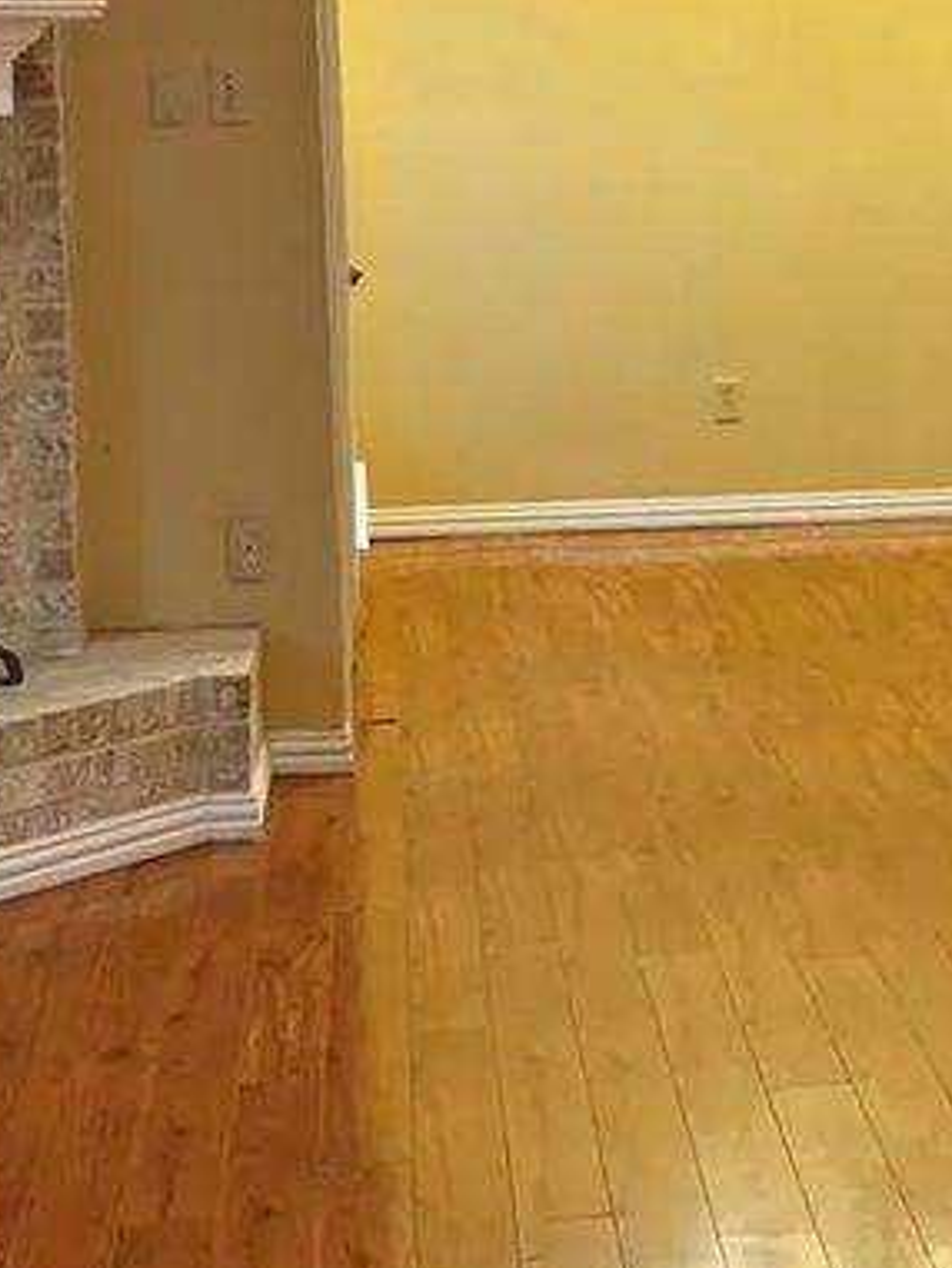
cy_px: 288
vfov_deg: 22.5
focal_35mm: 86
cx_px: 802
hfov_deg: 17.0
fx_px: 3152
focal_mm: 6.76
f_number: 1.78
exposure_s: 1/120
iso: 400
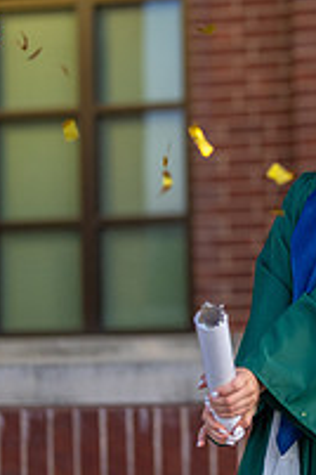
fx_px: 1475
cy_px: 184
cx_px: 302
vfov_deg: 18.2
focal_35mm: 112
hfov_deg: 12.1
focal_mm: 50
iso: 1250
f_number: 1.2
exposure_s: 1/1000
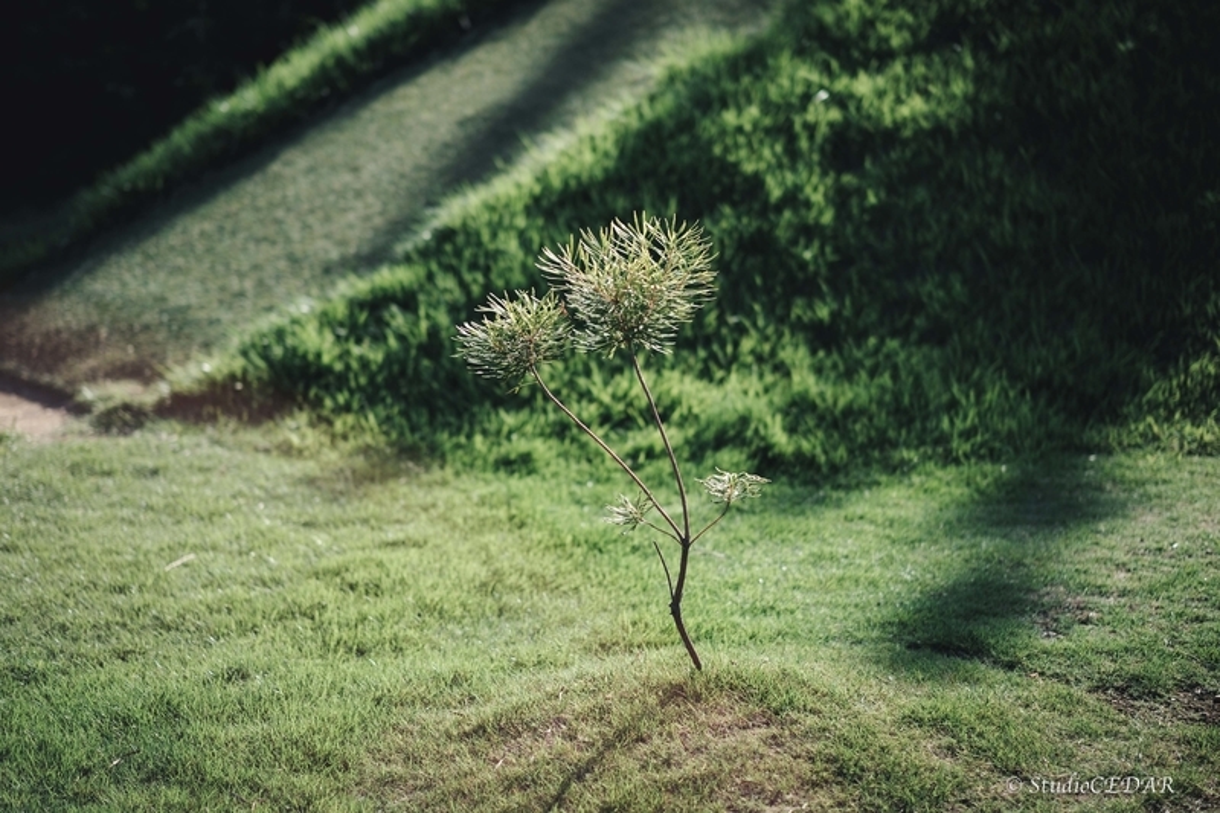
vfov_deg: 16.3
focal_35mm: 84
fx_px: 2846
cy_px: 406
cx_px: 610
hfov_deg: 24.2
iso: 200
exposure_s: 1/4400
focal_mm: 56
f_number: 1.2
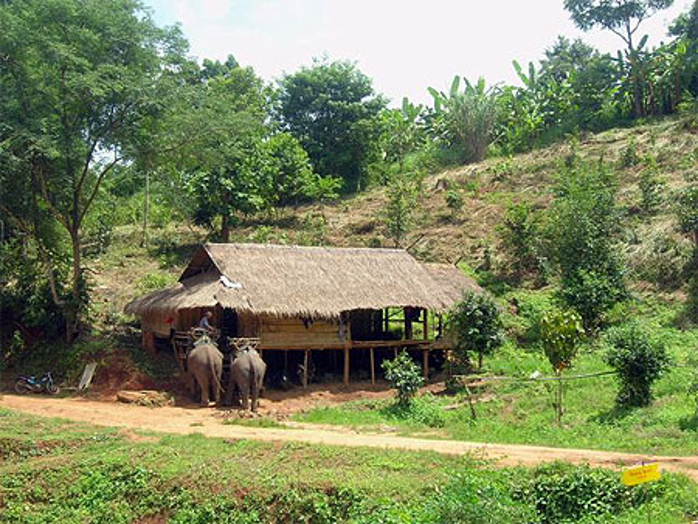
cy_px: 262
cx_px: 349
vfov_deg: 28.6
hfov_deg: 37.5
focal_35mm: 51
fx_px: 1029
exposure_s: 1/187
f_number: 5.4
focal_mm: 10.6
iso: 64
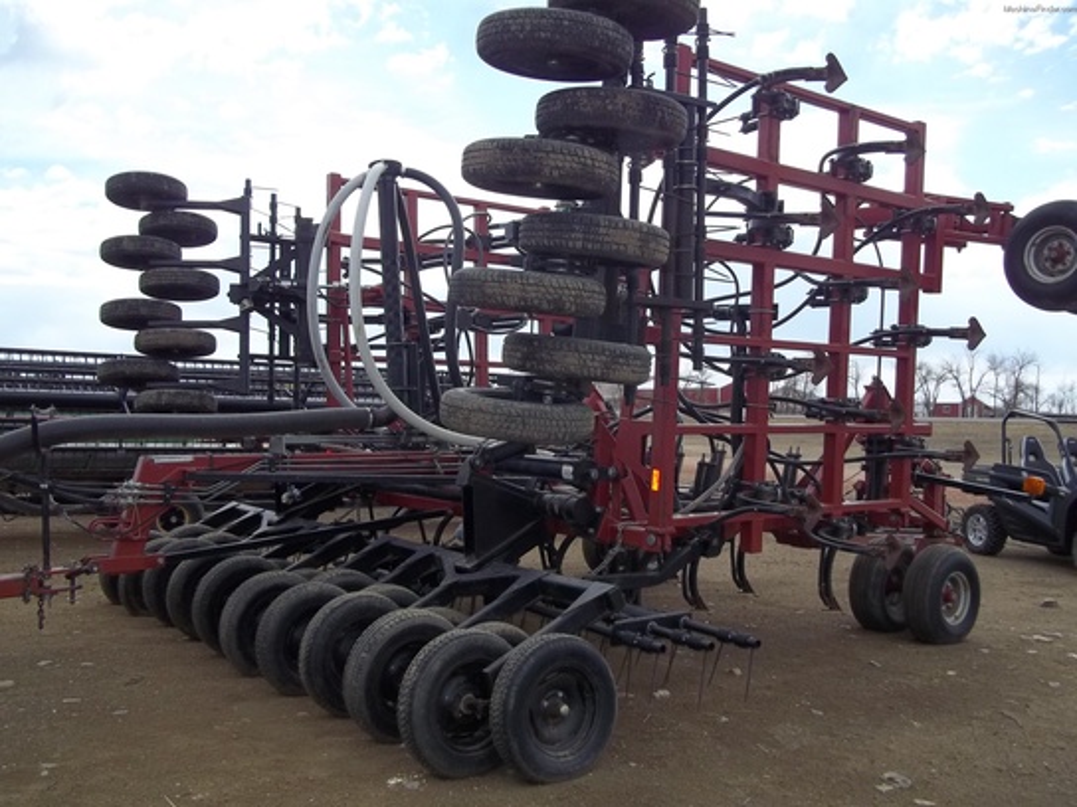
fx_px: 996
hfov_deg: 56.8
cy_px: 404
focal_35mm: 32
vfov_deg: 44.2
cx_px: 538
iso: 64
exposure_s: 1/800
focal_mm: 5.7
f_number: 2.9
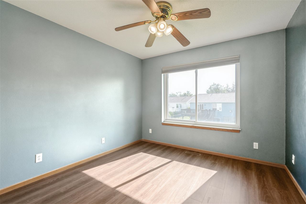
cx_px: 153
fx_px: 136
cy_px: 102
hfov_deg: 96.7
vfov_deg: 73.7
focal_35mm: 16
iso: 400
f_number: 10
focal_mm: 16
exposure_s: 1/50
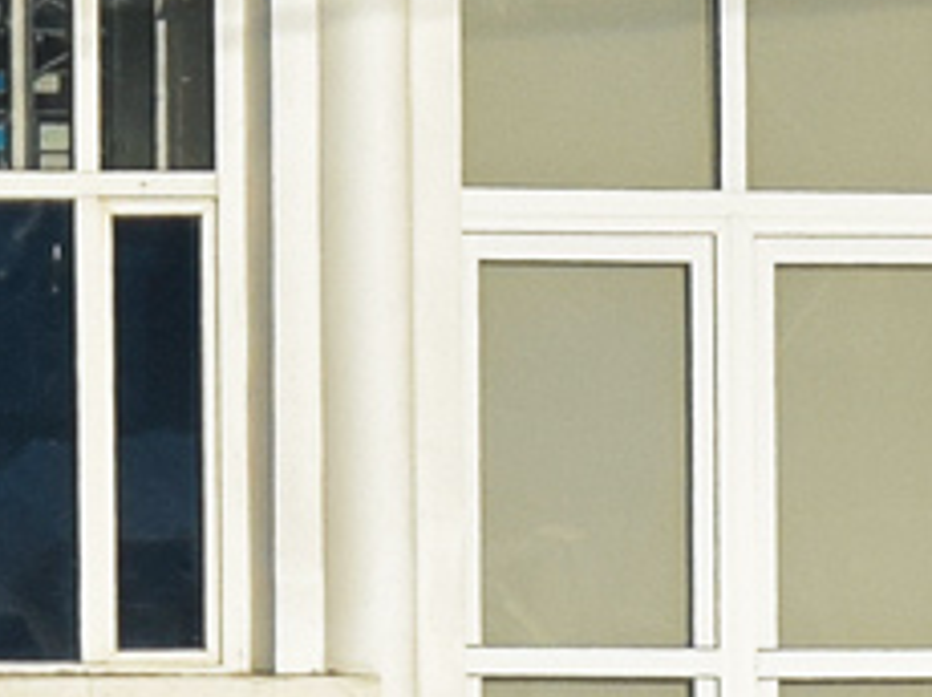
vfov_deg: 3.6
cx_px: -1386
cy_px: 389
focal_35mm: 415
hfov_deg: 4.7
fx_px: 11149
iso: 200
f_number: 6.3
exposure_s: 1/1000
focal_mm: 55
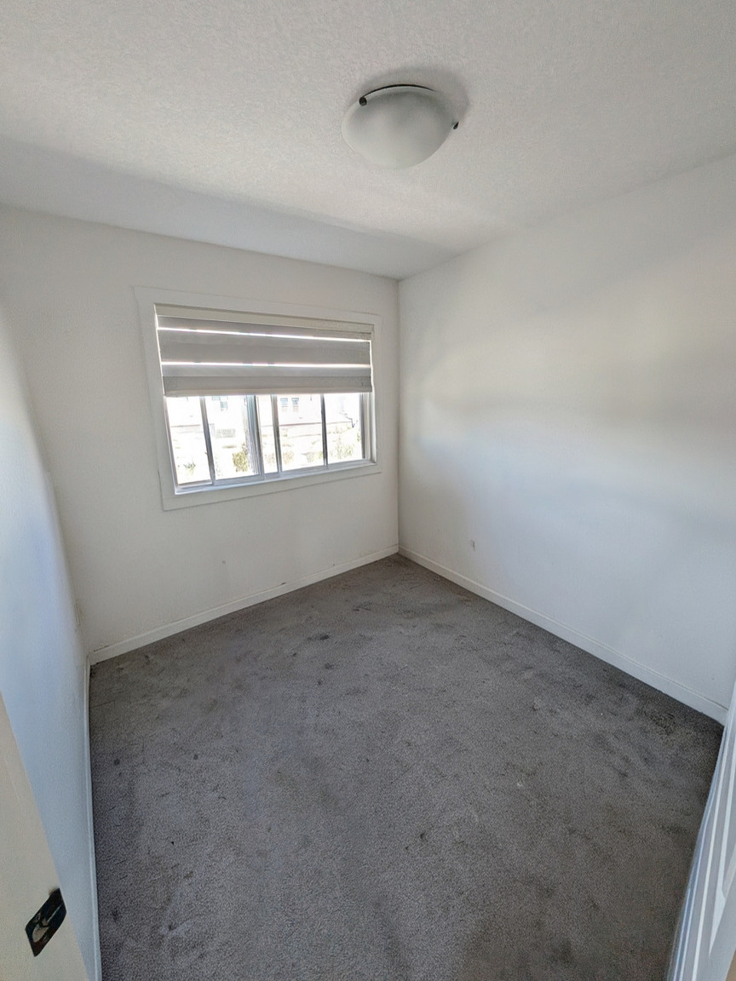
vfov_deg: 106.2
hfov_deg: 89.9
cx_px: 368
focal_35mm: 13
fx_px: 369
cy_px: 490
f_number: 2.2
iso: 82
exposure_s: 1/120
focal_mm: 1.54
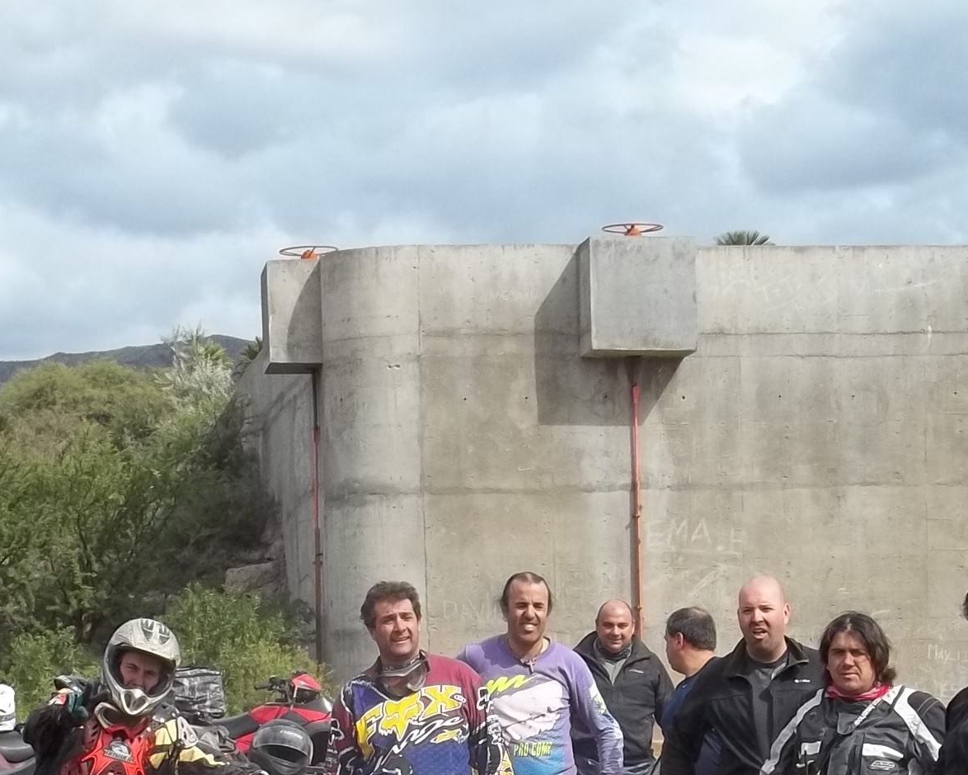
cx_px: 453
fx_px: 2263
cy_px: 817
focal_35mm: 79
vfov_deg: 18.8
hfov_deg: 24.1
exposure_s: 1/125
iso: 64
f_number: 8
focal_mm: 5.9
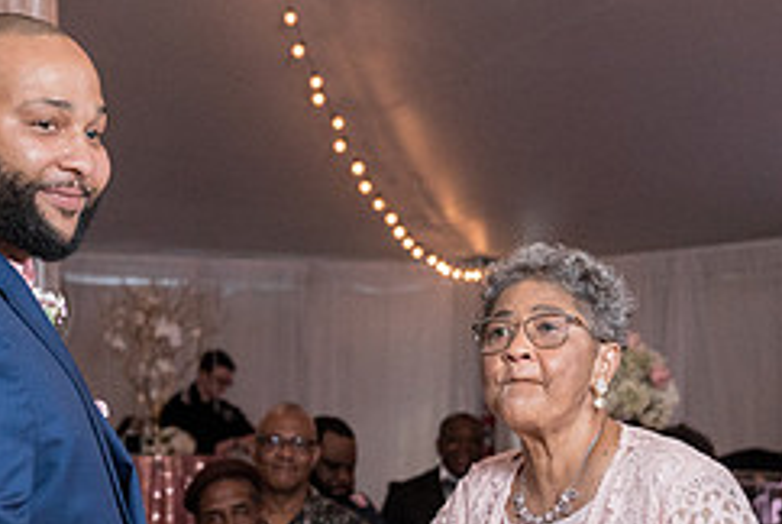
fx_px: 3110
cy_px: 472
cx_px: 319
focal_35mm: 143
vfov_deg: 9.6
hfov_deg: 14.3
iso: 2000
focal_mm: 49
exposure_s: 1/200
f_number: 4
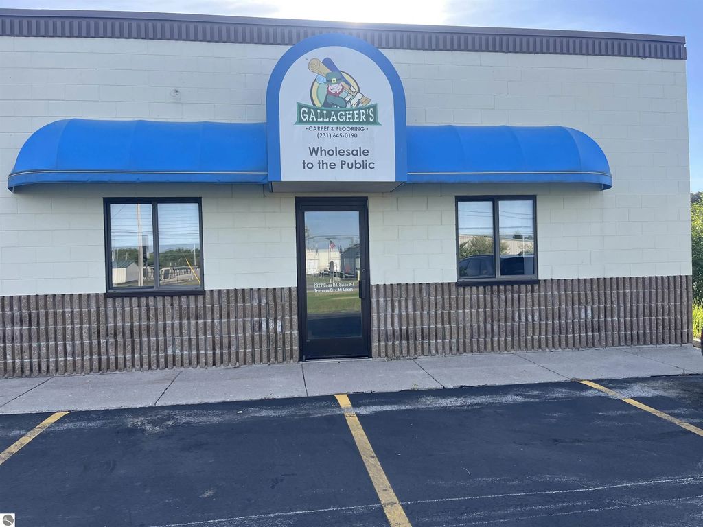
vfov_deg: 53.1
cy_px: 264
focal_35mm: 26
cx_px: 352
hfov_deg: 67.3
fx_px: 528
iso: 50
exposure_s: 1/975
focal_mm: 5.1
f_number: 1.6
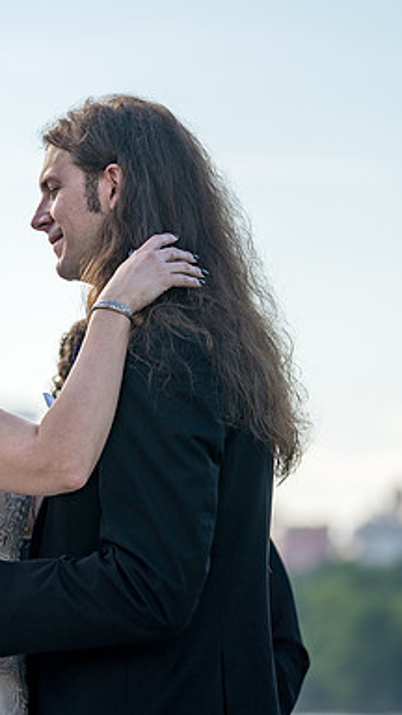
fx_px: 5135
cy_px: 404
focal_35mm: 271
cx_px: 77
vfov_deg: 8.0
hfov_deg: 4.5
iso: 100
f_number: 4
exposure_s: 1/640
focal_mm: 152
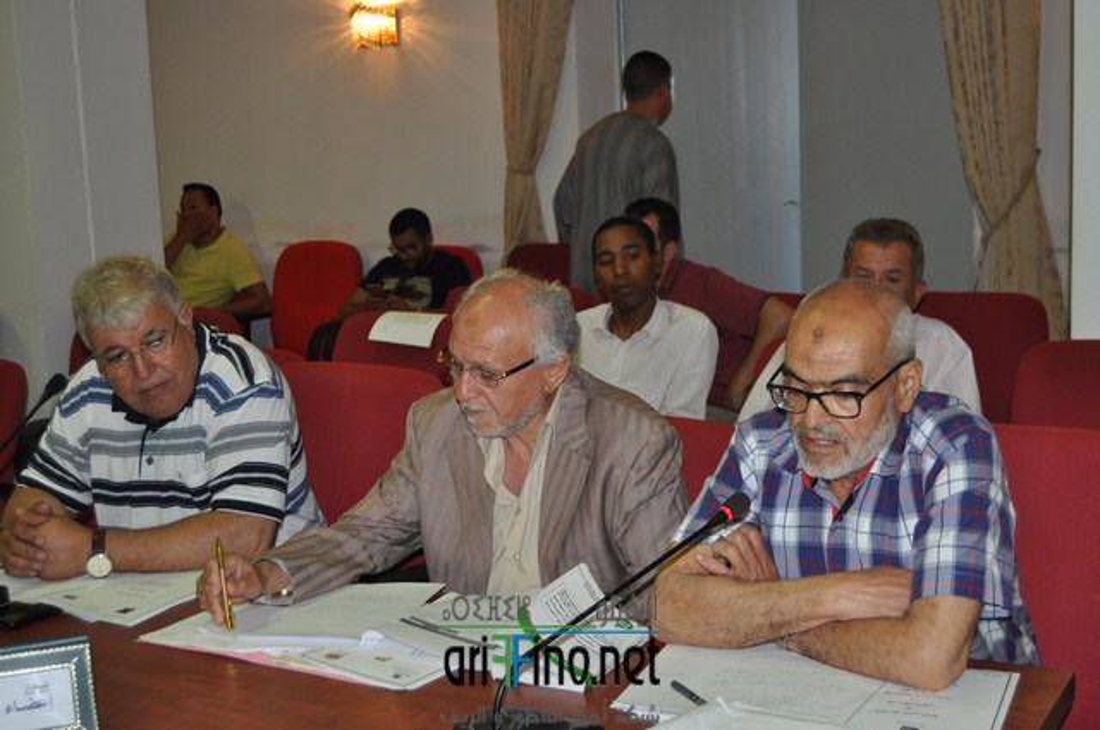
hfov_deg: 38.9
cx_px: 550
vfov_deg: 26.4
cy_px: 365
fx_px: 1556
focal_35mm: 51
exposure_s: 1/60
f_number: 4.5
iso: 800
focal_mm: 34
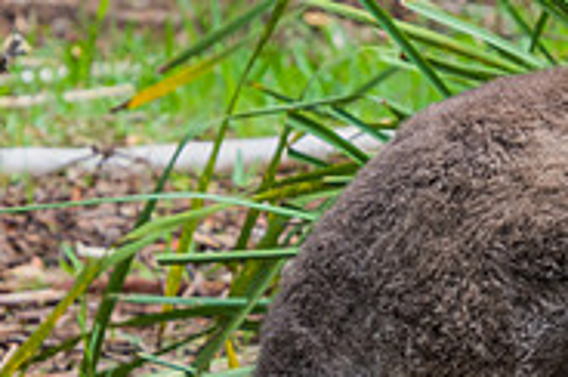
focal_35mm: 638
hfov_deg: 3.2
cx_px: 676
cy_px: 547
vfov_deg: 2.1
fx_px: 10049
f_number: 8
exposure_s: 1/60
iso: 160
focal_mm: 135
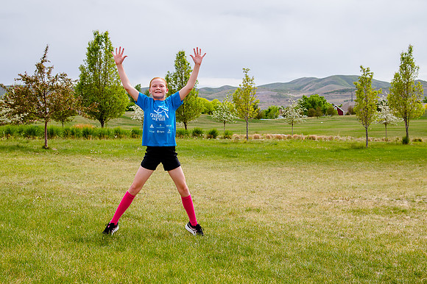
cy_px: 134
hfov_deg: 39.0
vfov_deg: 26.5
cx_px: 214
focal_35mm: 51
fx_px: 603
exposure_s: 1/640
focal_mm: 40
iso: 200
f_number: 6.3
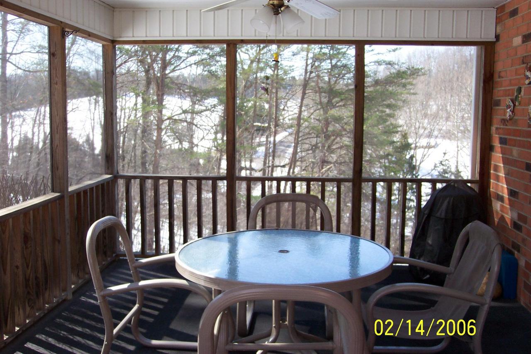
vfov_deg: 35.0
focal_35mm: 38
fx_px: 560
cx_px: 266
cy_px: 177
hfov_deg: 50.7
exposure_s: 1/350
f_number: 2.8
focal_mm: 8
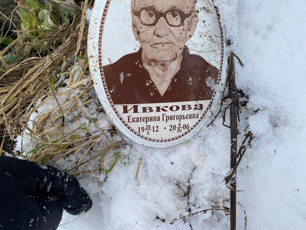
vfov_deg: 53.1
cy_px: 115
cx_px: 153
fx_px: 230
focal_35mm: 26
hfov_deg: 67.3
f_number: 1.8
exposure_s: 1/121
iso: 50
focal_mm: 4.25
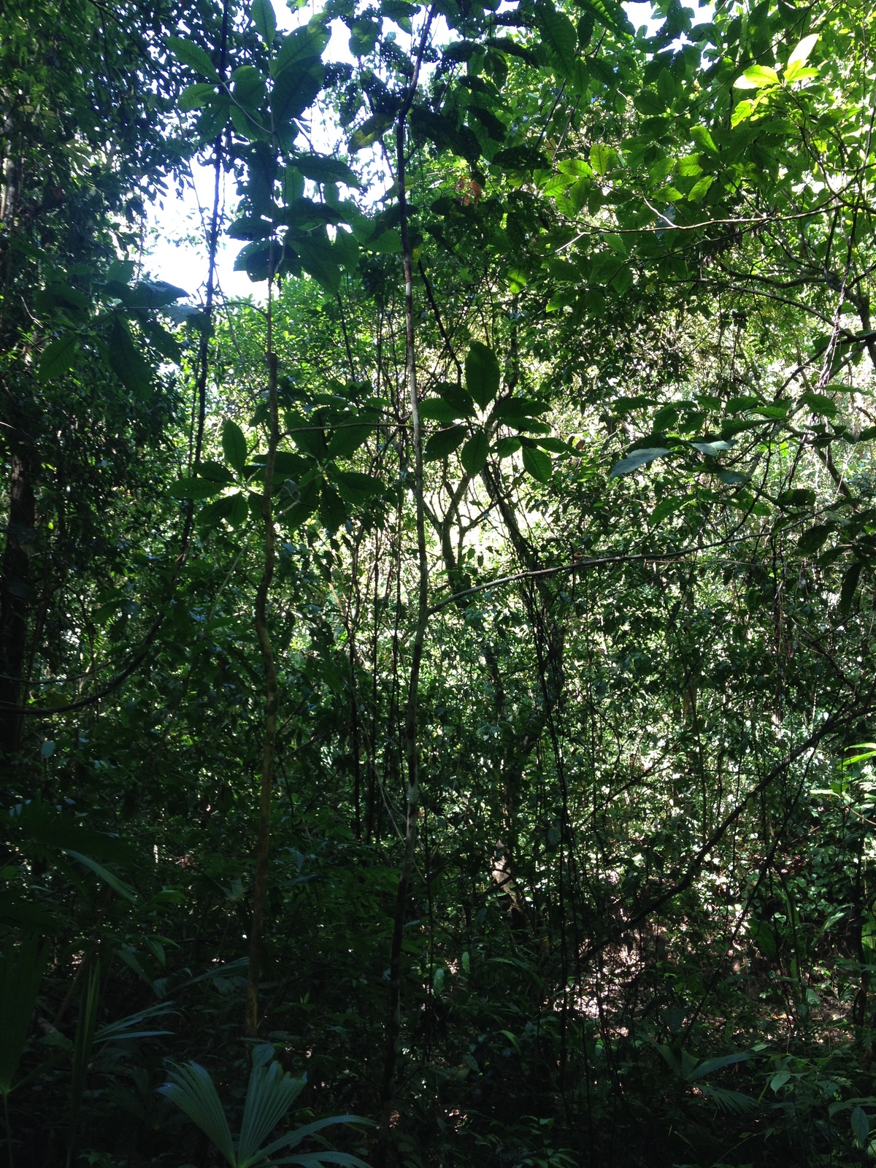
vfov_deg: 52.6
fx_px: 1181
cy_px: 584
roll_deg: +1.4
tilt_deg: +1.3
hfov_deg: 40.7
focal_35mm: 35
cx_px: 438
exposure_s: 1/60
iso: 64
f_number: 2.4
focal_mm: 4.28
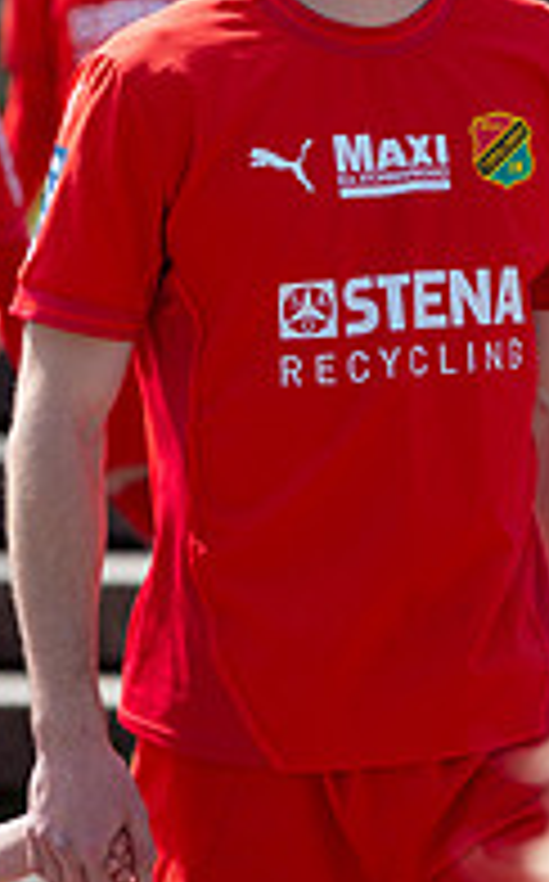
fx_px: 6291
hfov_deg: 5.0
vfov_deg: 8.0
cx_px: 241
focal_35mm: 262
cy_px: 320
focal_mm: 112
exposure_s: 1/1000
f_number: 4
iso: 100
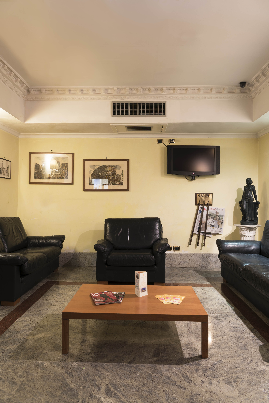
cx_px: 134
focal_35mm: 24
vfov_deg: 73.7
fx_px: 269
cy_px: 202
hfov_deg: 53.2
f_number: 8
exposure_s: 8
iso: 72
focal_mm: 24
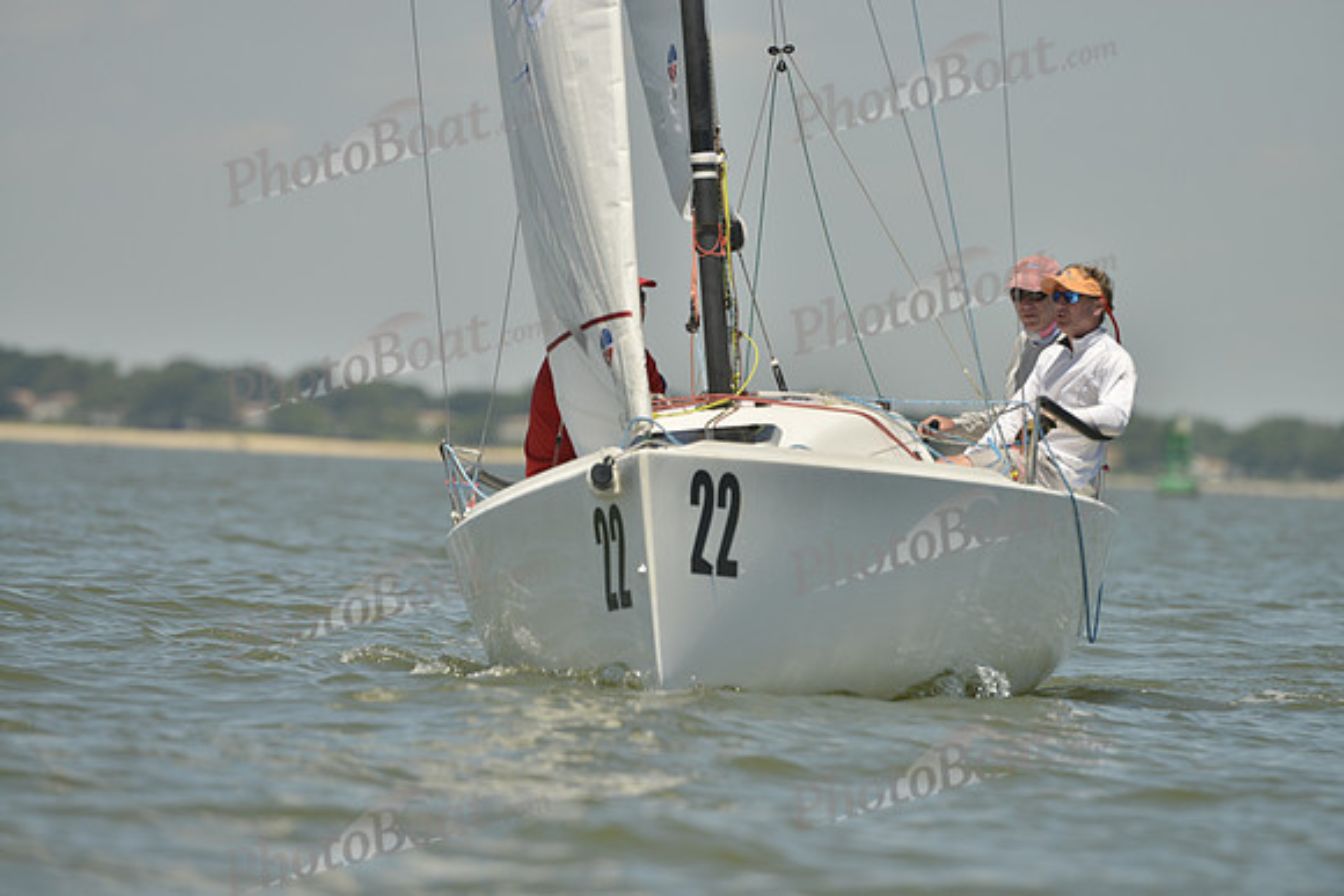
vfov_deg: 3.4
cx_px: 672
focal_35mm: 400
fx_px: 14936
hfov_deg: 5.2
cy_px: 448
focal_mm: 400
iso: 200
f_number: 6.3
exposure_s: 1/1250
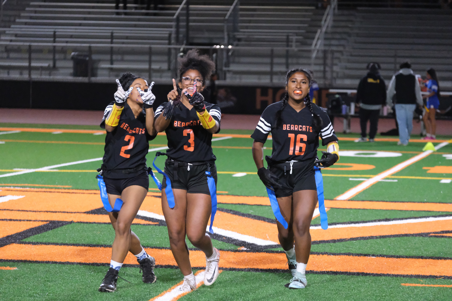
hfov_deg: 13.1
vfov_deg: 8.7
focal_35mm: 157
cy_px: 150
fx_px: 1971
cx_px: 226
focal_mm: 104.9
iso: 12800
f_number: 4.2
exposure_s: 1/450
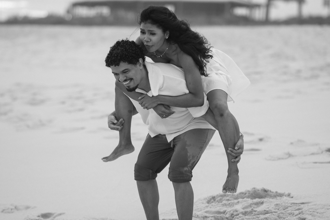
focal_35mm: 128
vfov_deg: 10.7
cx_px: 165
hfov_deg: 16.1
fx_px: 1170
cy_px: 110
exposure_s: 1/100
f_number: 1.8
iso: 400
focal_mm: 85
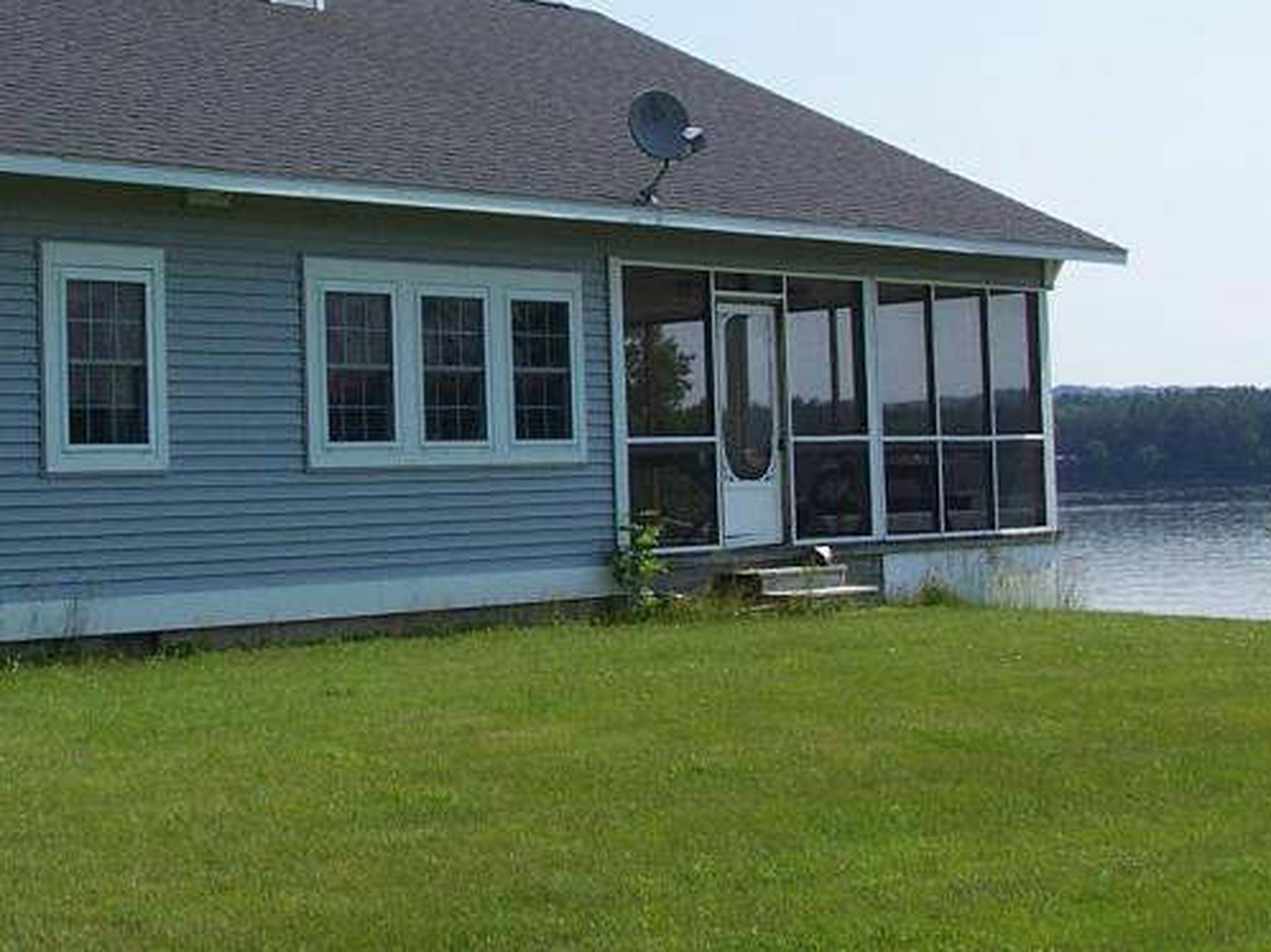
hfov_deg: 26.9
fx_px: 2642
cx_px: 429
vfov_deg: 20.4
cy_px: 362
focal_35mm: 72
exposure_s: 1/750
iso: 80
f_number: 4
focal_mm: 6
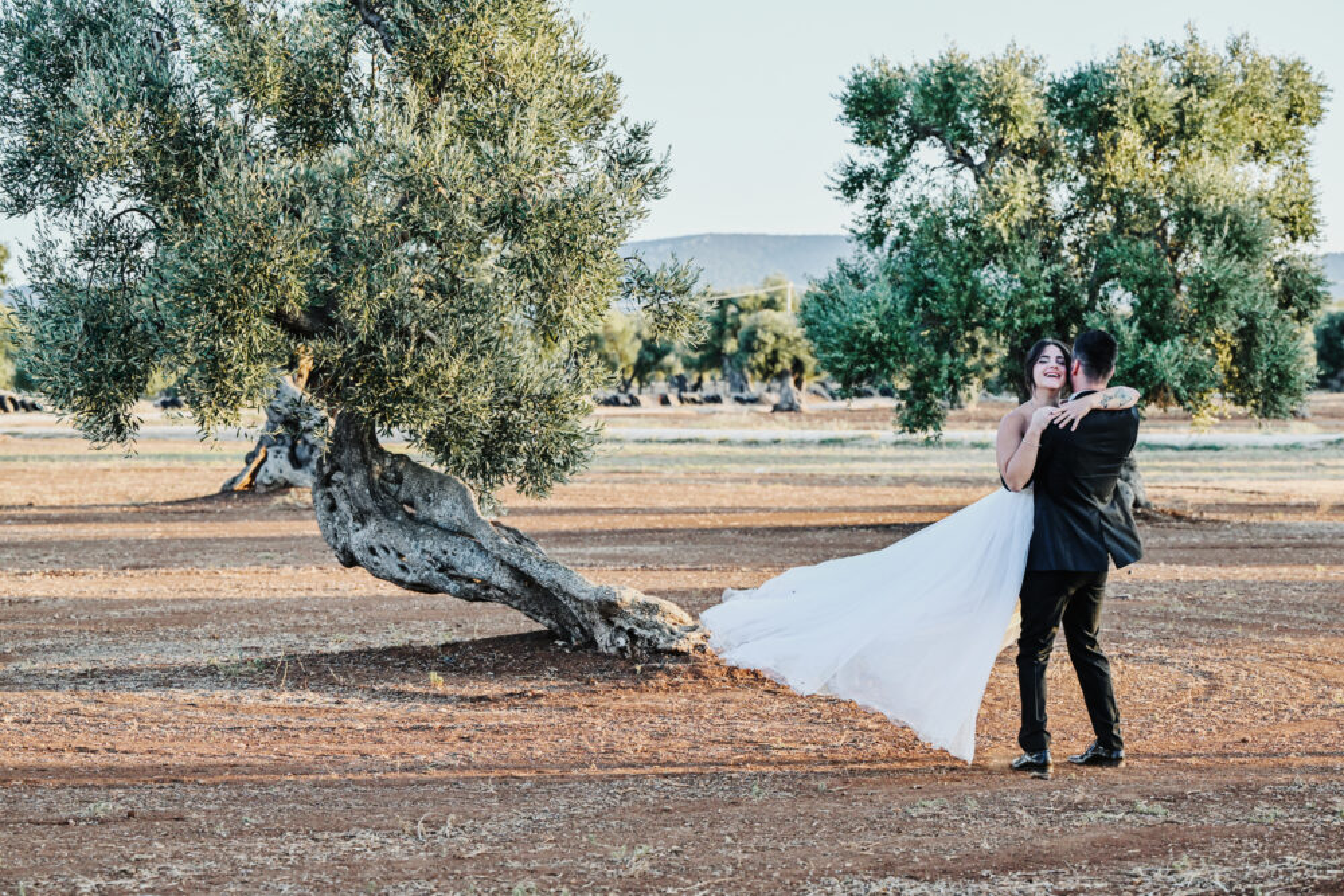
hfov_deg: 23.6
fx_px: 3211
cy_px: 448
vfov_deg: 15.9
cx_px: 672
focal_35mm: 86
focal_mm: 86
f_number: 4.5
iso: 1000
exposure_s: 1/1000
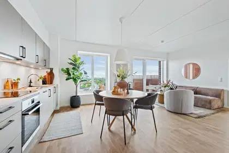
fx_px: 95
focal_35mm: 15
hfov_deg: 100.4
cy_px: 76
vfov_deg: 77.3
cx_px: 114
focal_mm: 15
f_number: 11
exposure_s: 1/15
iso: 200
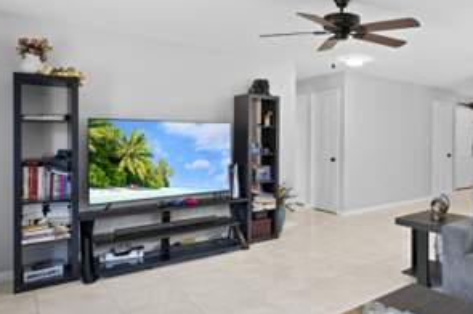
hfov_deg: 66.4
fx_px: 341
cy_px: 148
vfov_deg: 49.4
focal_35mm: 26
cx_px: 337
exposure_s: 1/2.5
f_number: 11
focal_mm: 16
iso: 400
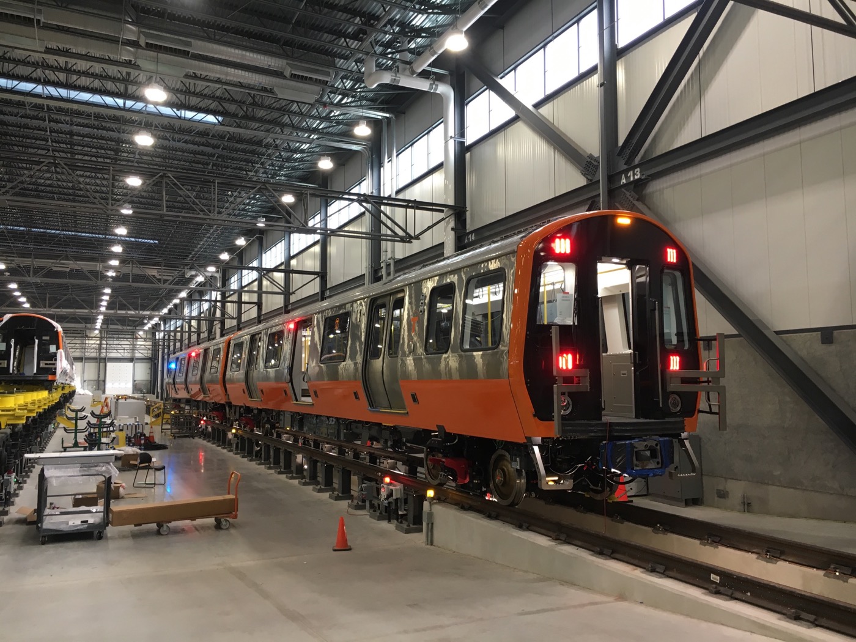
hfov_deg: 61.7
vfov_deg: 48.2
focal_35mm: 29
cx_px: 428
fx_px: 717
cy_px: 321
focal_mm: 4.15
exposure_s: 1/30
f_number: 2.2
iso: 50
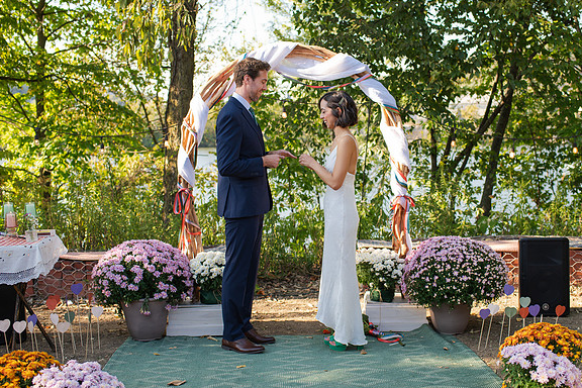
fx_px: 695
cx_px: 327
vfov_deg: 31.2
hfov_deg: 45.3
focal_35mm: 43
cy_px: 198
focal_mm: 35
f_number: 3.2
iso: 250
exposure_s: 1/640
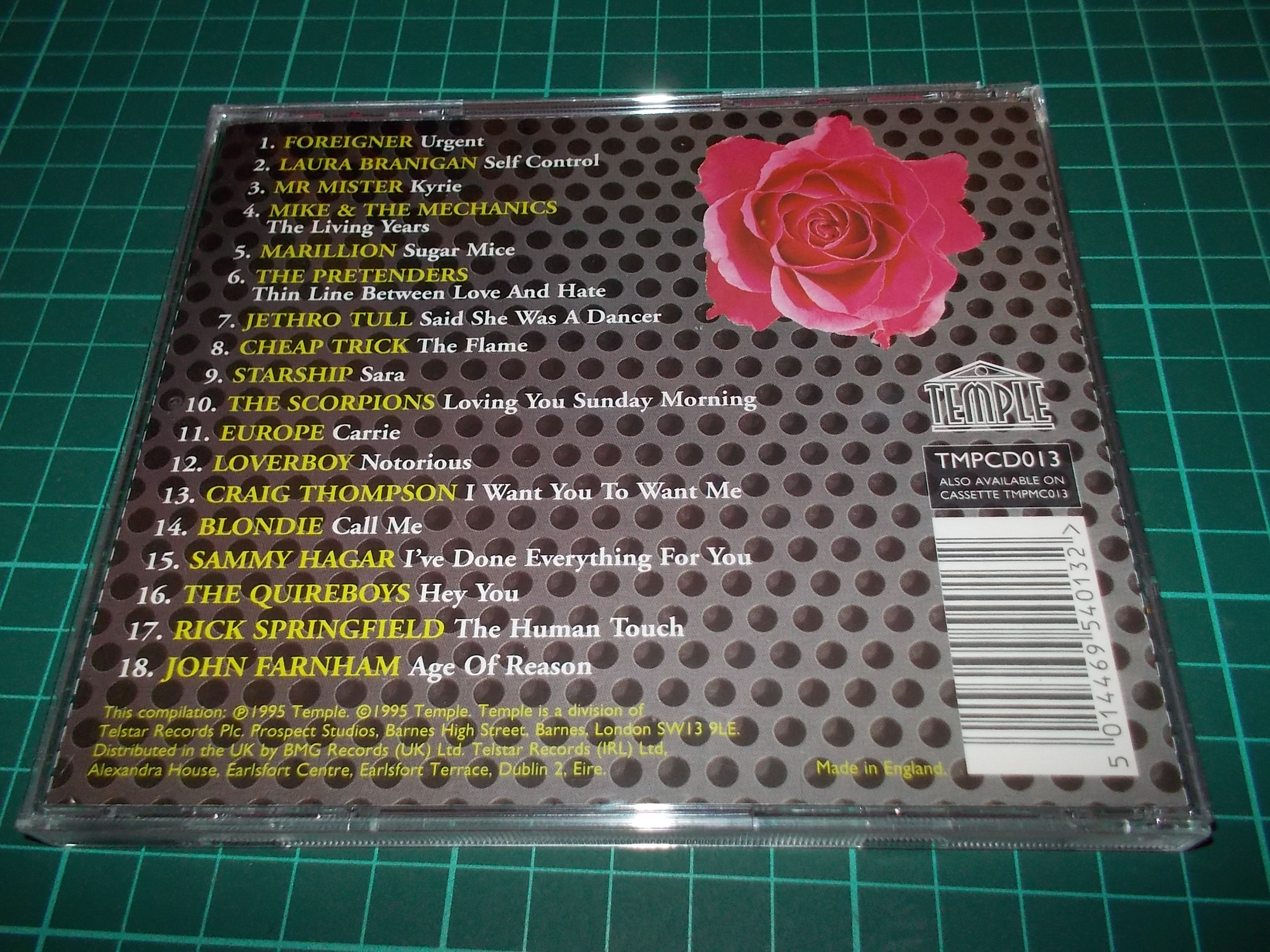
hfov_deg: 61.7
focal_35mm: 29
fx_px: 1064
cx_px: 635
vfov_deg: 48.2
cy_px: 476
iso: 200
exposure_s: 1/30
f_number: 3.3
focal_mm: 4.1
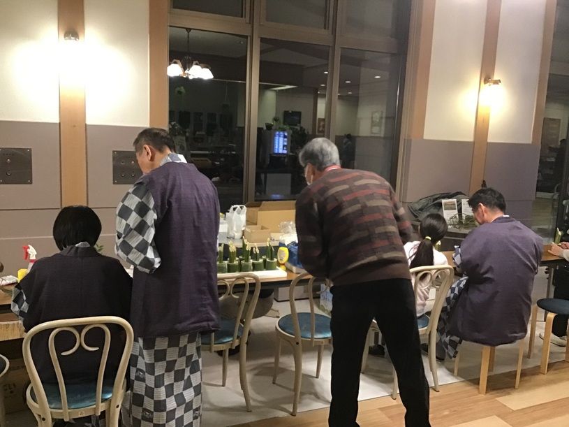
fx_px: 509
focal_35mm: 31
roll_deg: -2.8
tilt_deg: -9.7
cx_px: 284
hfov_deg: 58.4
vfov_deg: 45.4
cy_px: 214
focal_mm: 3.3
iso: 200
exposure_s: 1/15
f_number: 2.4
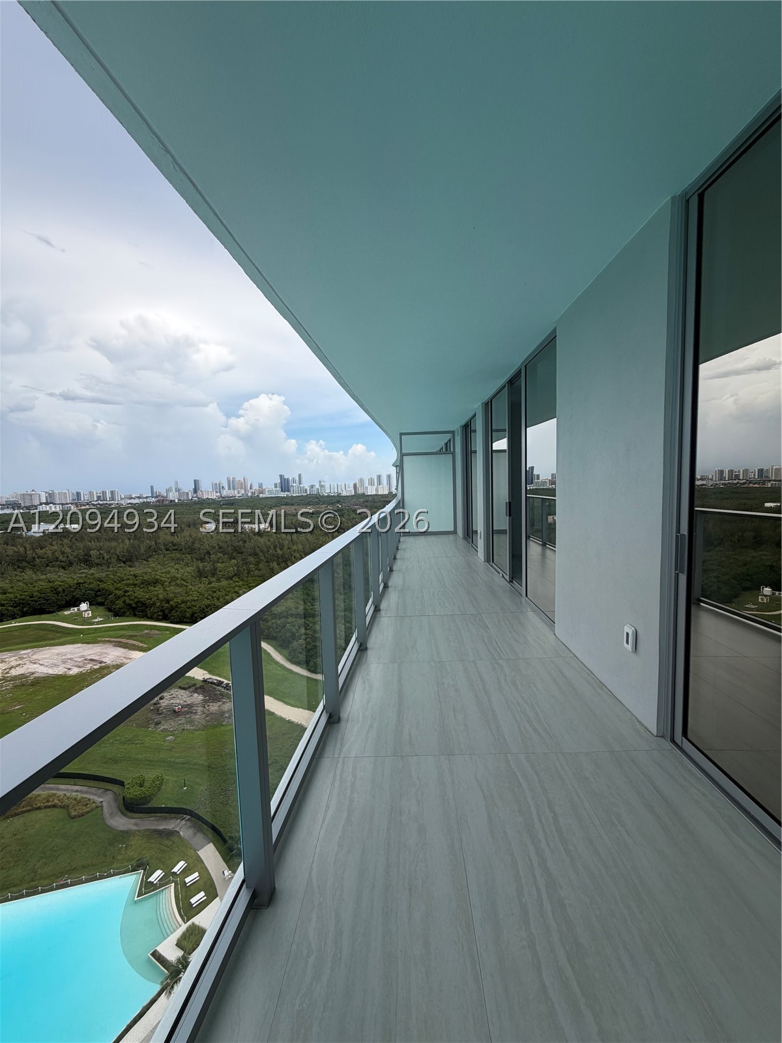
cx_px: 391
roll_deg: +1.5
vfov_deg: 102.1
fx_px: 422
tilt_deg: -4.5
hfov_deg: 85.7
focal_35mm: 14
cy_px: 522
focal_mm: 2.22
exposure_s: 1/770
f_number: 2.2
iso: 32
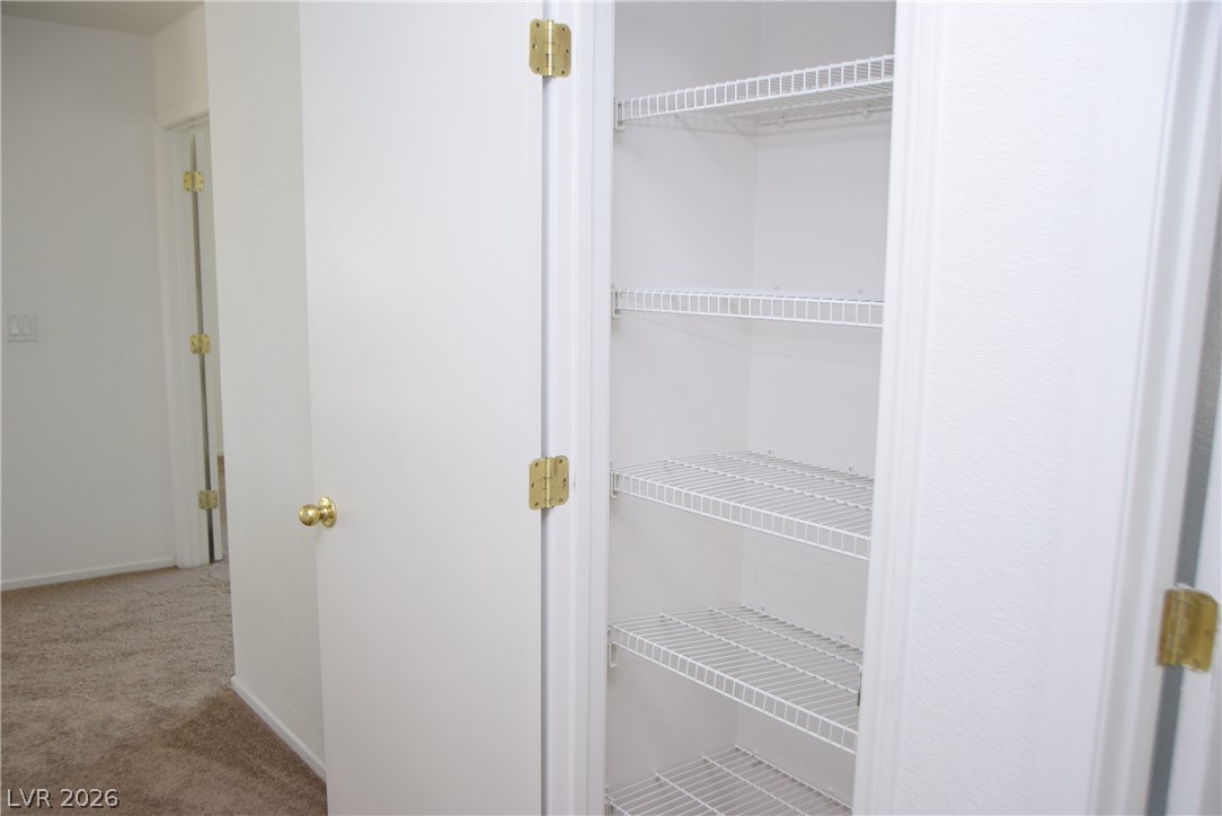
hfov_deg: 61.9
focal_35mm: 30
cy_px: 408
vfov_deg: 43.7
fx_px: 1019
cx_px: 611
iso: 400
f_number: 4
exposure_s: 1/60
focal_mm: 20
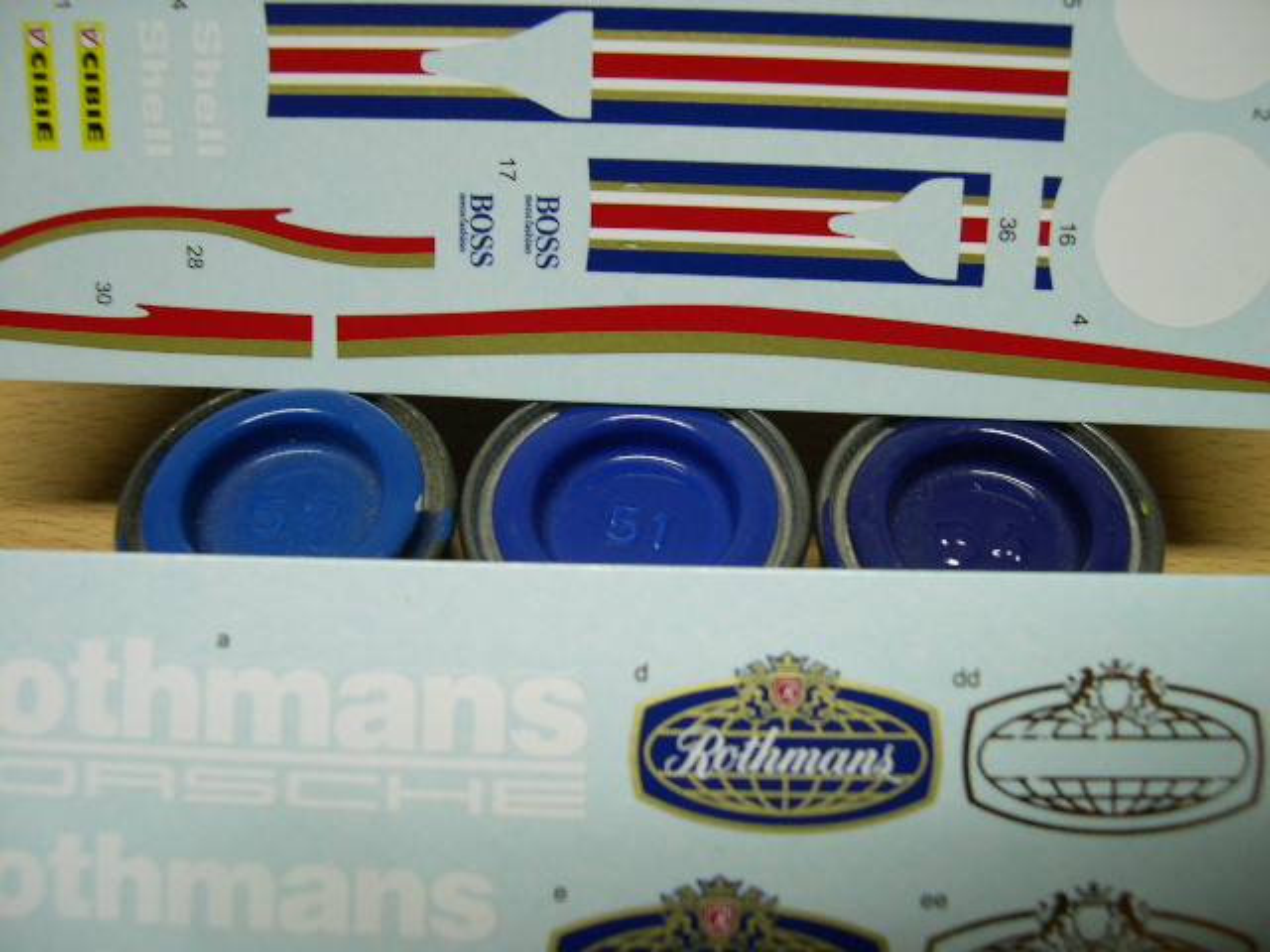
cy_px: 476
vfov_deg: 37.7
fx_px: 1394
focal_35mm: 38
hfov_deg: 49.0
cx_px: 635
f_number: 2.8
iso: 100
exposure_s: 1/10.1
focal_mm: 8
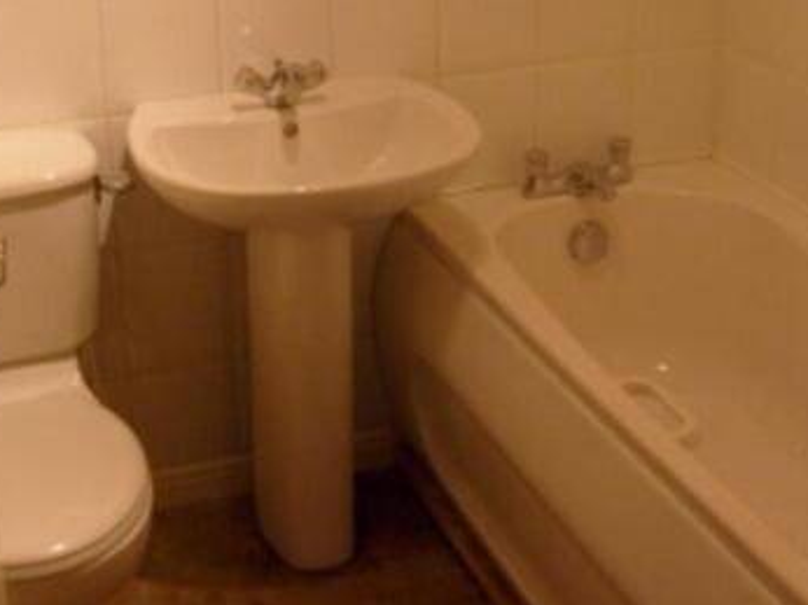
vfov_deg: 24.4
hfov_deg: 32.7
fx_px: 1376
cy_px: 130
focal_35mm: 59
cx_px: 347
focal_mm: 5.8
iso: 160
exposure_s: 1/45
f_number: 2.8
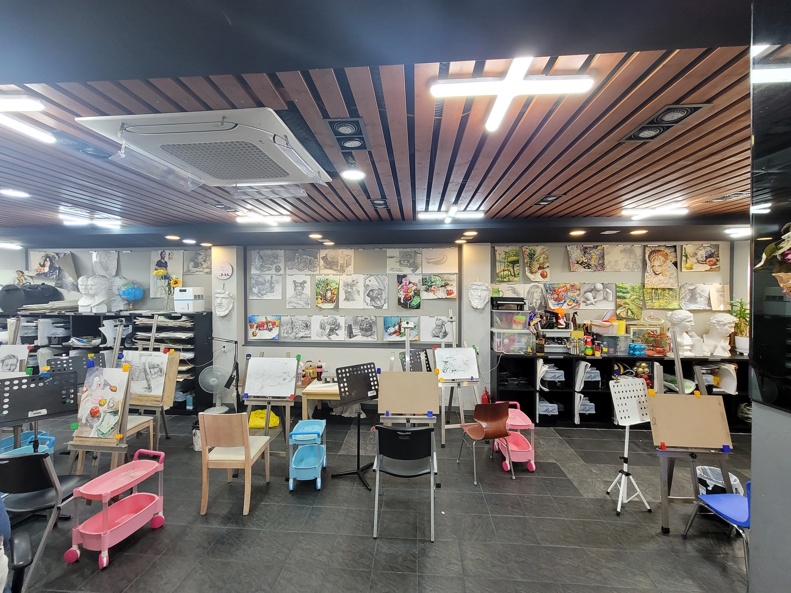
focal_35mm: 13
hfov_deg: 106.2
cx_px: 396
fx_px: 297
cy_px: 296
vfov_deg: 89.9
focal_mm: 2.2
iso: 200
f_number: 2.2
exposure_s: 1/60
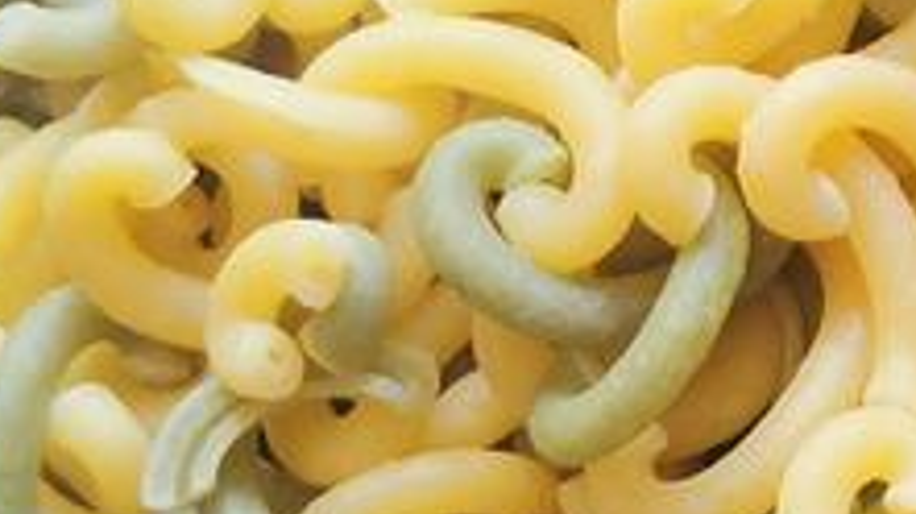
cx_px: 1032
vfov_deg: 7.6
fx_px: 3884
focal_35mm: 160
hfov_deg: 13.2
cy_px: 249
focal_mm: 5.56
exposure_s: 1/100
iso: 80
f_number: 1.6
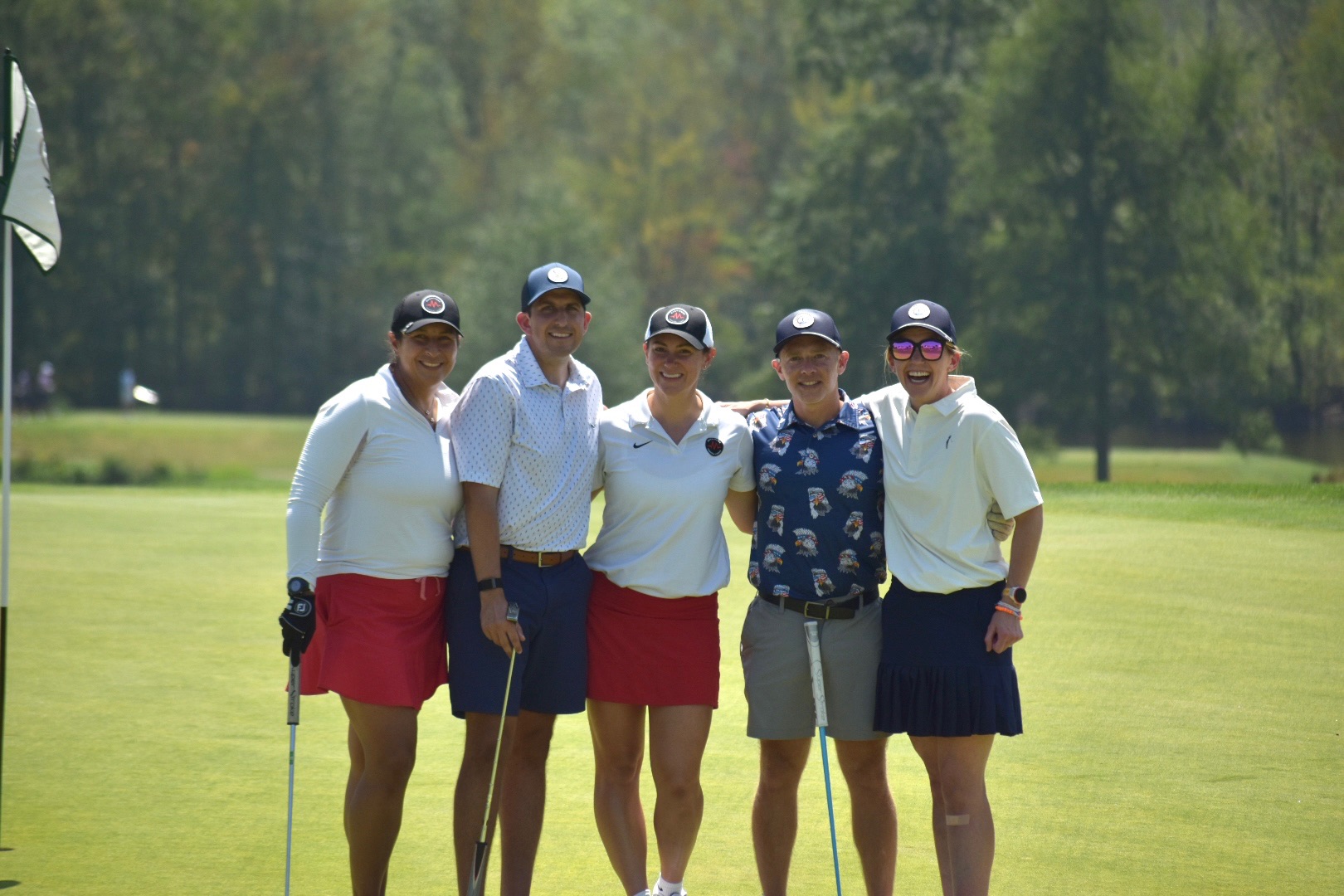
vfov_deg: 5.0
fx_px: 10359
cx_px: 672
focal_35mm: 278
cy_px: 448
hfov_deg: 7.4
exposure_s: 1/2500
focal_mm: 185
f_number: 5.6
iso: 200
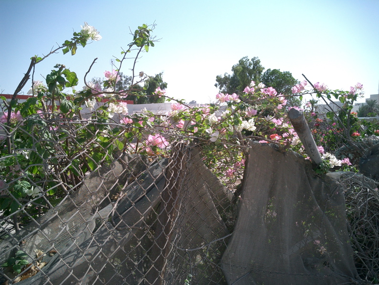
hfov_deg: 52.6
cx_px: 190
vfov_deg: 40.7
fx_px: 383
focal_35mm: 35
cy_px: 142
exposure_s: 1/800
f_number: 4.2
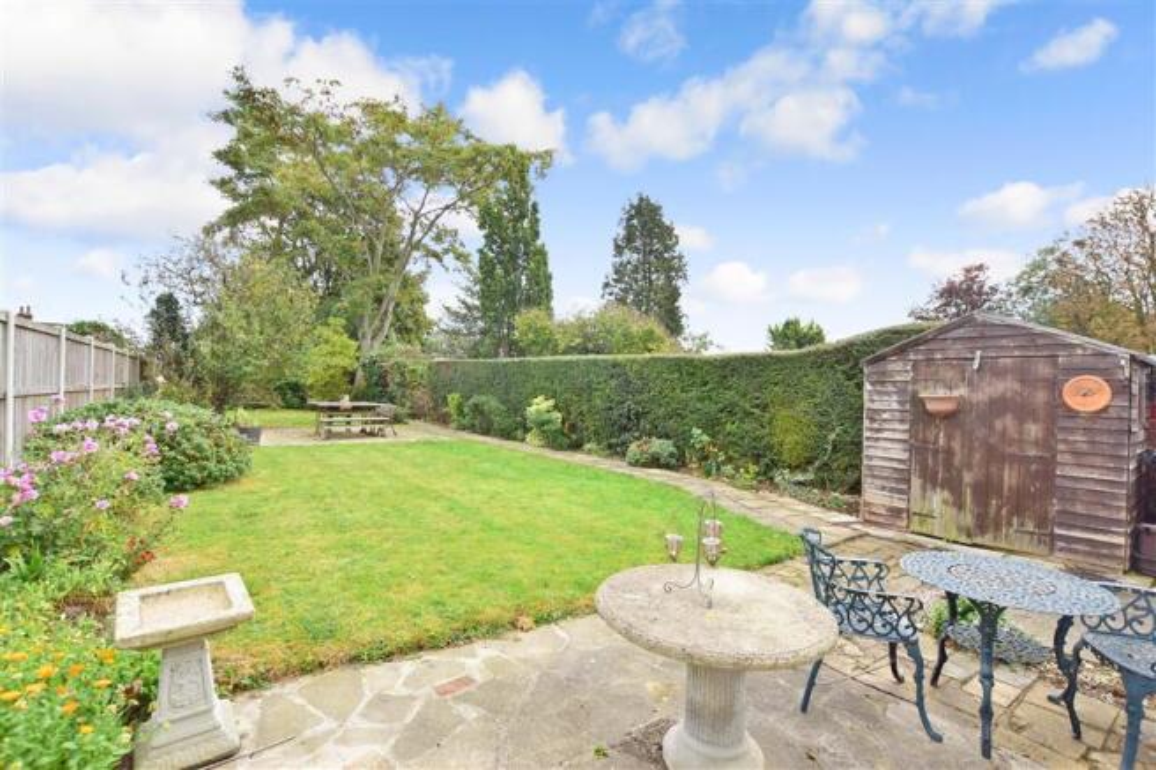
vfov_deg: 72.0
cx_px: 578
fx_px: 530
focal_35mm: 16
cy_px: 385
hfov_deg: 95.0
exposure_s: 1/125
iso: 200
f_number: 5.6
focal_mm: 11
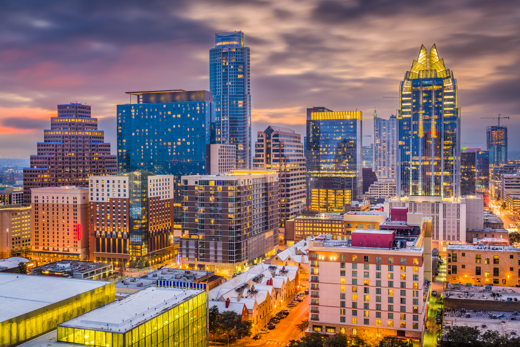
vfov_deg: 35.1
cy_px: 174
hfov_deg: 50.7
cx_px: 260
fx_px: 549
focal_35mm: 38
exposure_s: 20
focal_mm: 38
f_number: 8
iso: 64
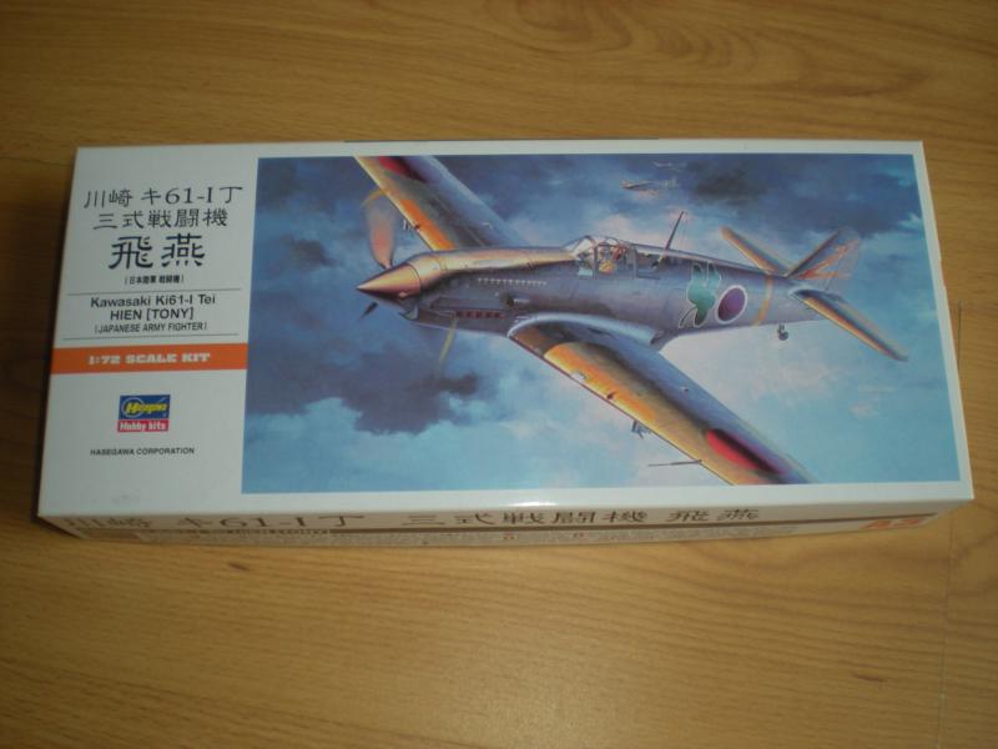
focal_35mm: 38
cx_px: 499
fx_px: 1096
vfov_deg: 37.7
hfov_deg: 49.0
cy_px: 374
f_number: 3.1
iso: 64
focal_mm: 6.3
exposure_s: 1/59.2
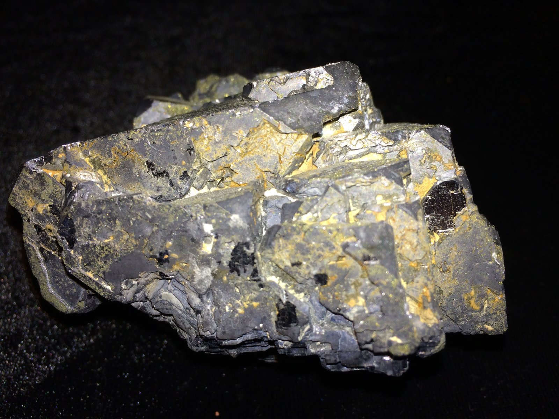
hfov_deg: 60.0
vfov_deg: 46.8
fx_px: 484
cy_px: 210
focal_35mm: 30
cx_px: 280
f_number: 2.2
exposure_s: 1/203
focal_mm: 4.12
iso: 32
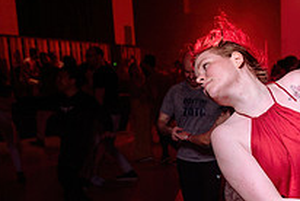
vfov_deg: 18.8
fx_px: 593
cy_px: 192
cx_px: 363
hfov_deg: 25.4
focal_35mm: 71
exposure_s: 1/60
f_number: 2.8
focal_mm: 24
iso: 800
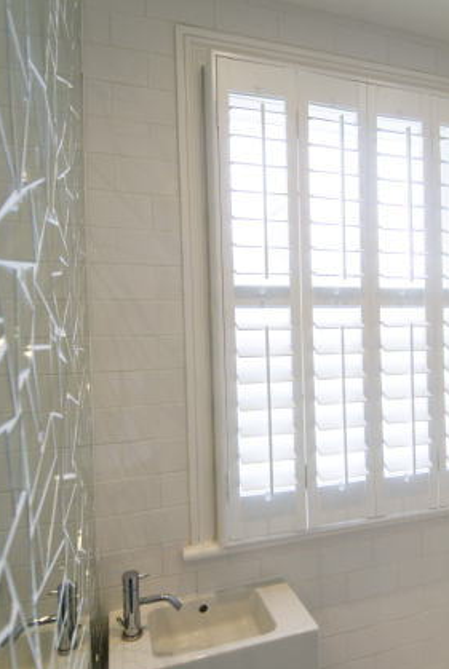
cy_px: 356
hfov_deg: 57.2
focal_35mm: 22
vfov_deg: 78.4
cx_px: 255
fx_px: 410
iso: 200
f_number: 4
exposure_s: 1/60
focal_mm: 12
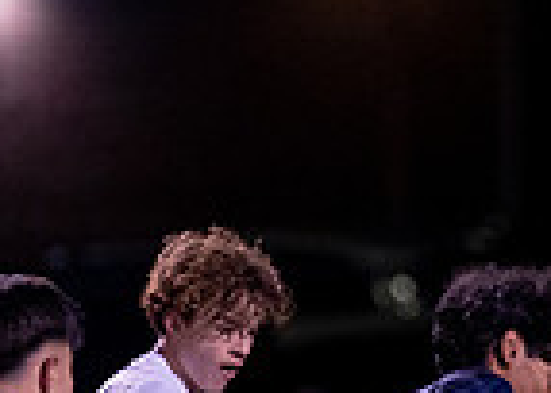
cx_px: 655
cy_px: 424
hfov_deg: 1.4
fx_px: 21820
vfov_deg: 1.0
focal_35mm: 1395
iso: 2500
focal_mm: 200
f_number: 2.8
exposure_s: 1/1000
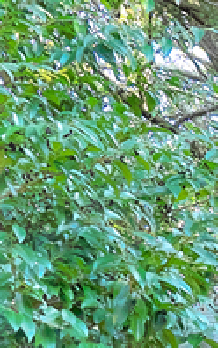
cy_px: 823
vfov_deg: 7.9
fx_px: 2345
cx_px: 948
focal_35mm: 247
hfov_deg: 4.7
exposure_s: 1/20
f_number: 11
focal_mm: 24
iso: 200
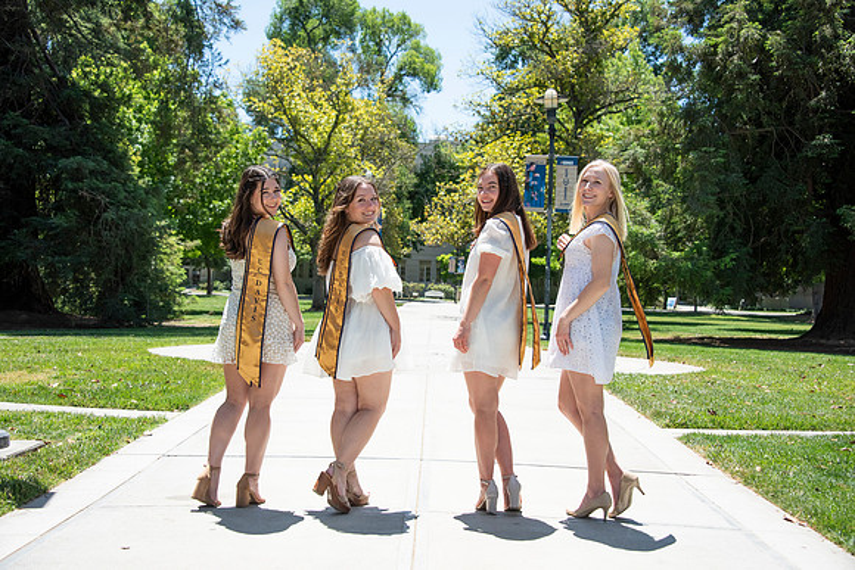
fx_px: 1188
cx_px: 428
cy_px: 285
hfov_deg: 39.6
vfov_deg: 27.0
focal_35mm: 50
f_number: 5.6
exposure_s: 1/2500
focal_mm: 50
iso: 500
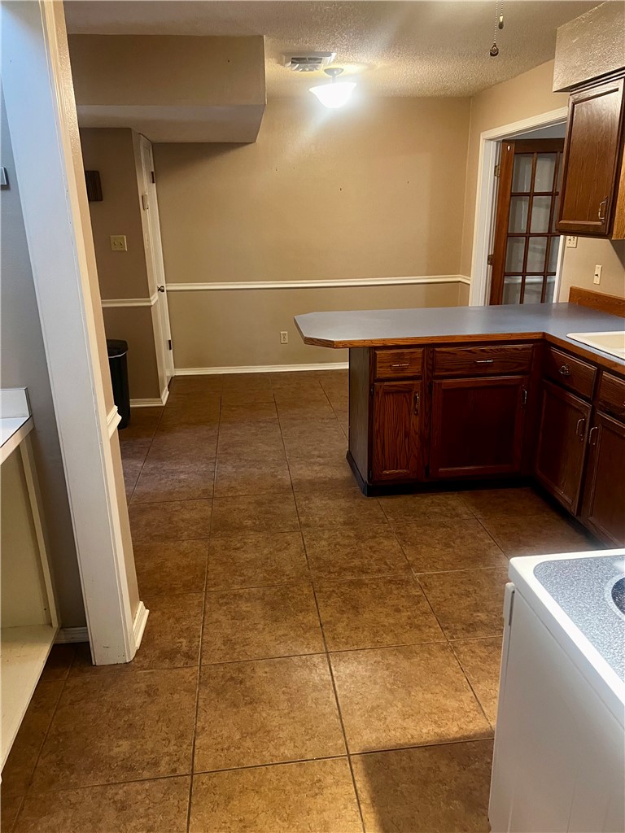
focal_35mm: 26
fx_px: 626
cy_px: 416
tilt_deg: -17.1
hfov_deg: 53.1
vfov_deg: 67.3
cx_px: 312
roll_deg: +2.2
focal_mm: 5.7
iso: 320
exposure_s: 1/60
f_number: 1.5
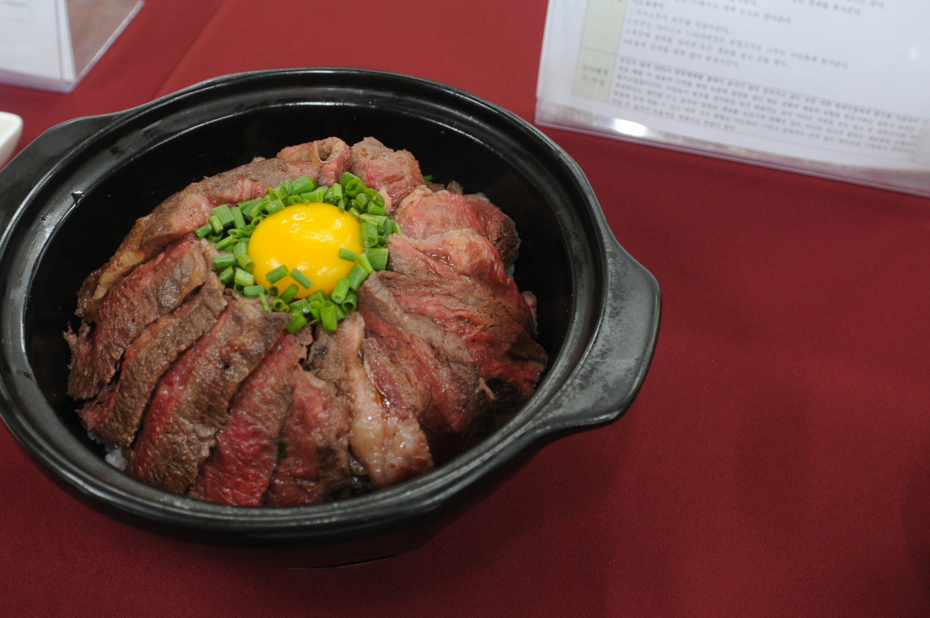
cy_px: 222
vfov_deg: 34.7
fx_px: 981
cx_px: 461
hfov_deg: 50.7
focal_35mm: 38
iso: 640
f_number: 4
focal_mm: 18
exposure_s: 1/60
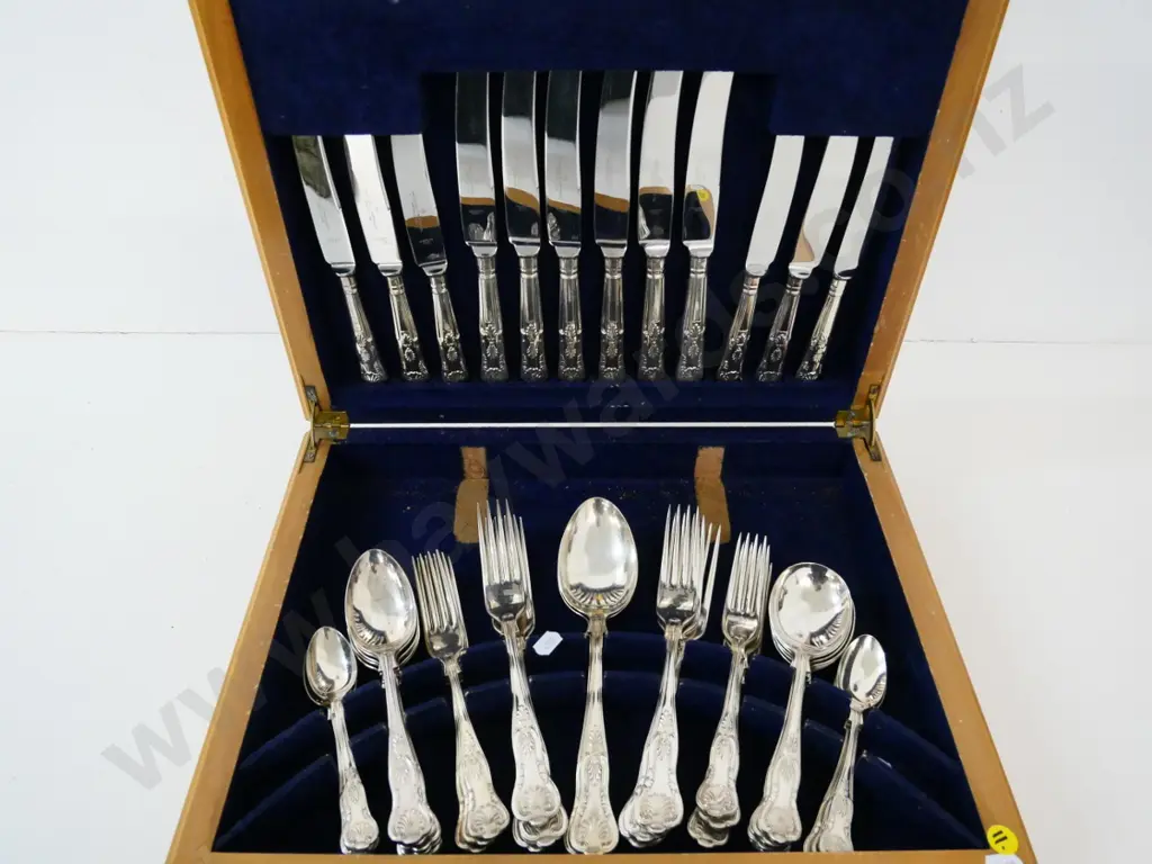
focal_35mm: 24
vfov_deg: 56.8
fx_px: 799
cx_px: 576
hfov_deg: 71.6
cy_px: 432
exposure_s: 1/125
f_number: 4.5
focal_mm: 12
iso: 3200
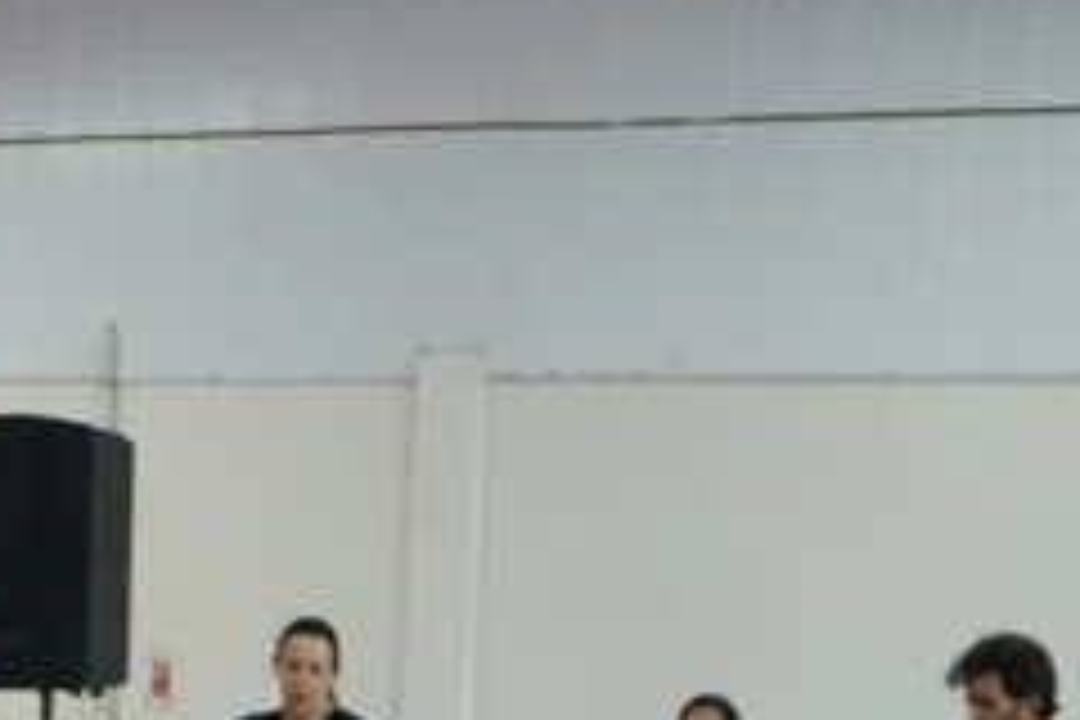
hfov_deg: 11.4
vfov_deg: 7.5
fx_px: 5400
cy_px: 1089
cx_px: 189
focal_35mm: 180
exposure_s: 1/160
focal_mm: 36
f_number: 4.5
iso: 2000
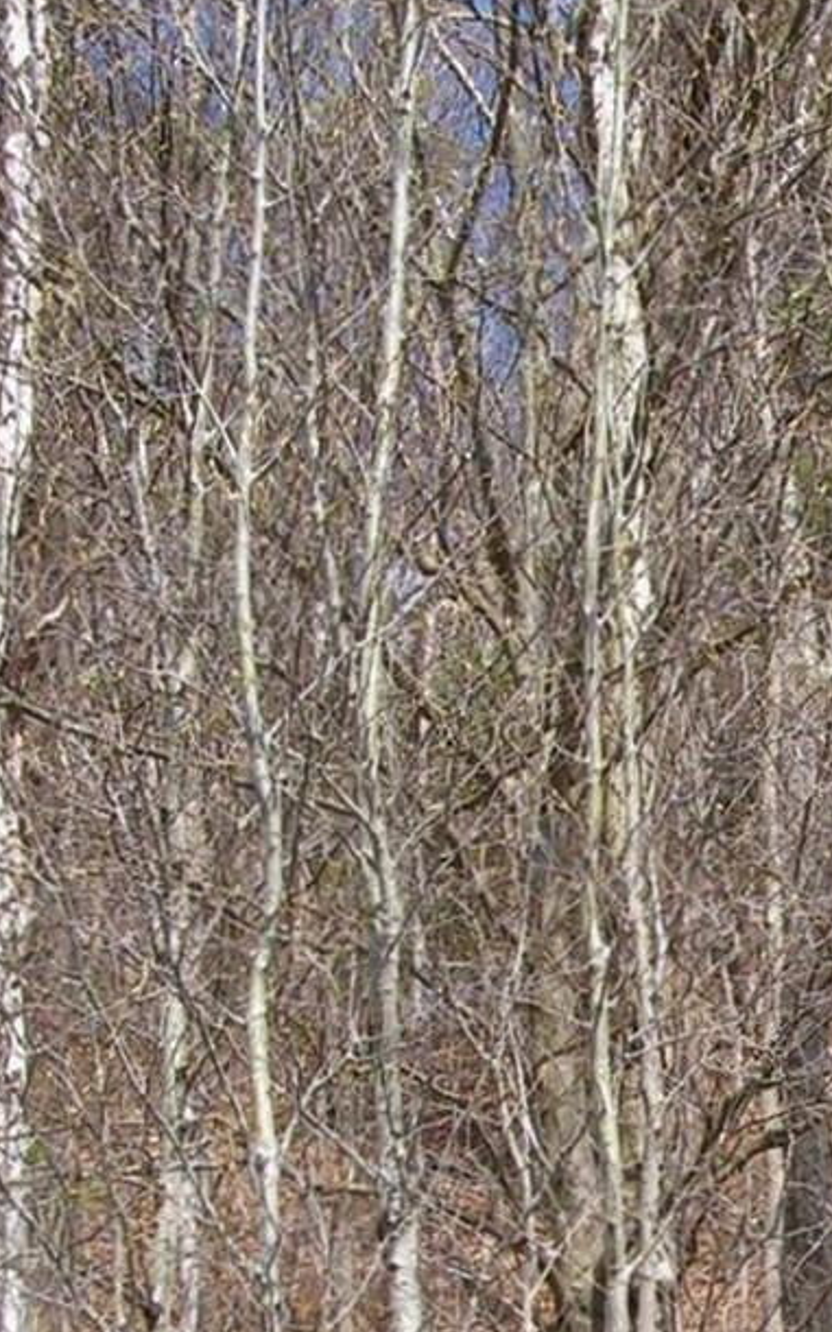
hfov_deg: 12.8
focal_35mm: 99
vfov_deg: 20.8
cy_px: 1062
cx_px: 1097
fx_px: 3593
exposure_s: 1/125
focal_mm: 6.3
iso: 50
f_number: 5.6
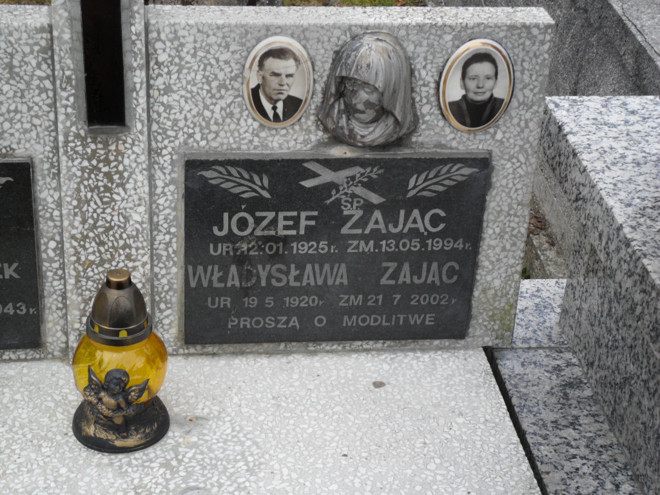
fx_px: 1411
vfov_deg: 19.9
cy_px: 248
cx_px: 330
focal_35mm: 74
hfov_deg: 26.3
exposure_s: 1/125
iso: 100
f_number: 3.9
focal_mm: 13.2
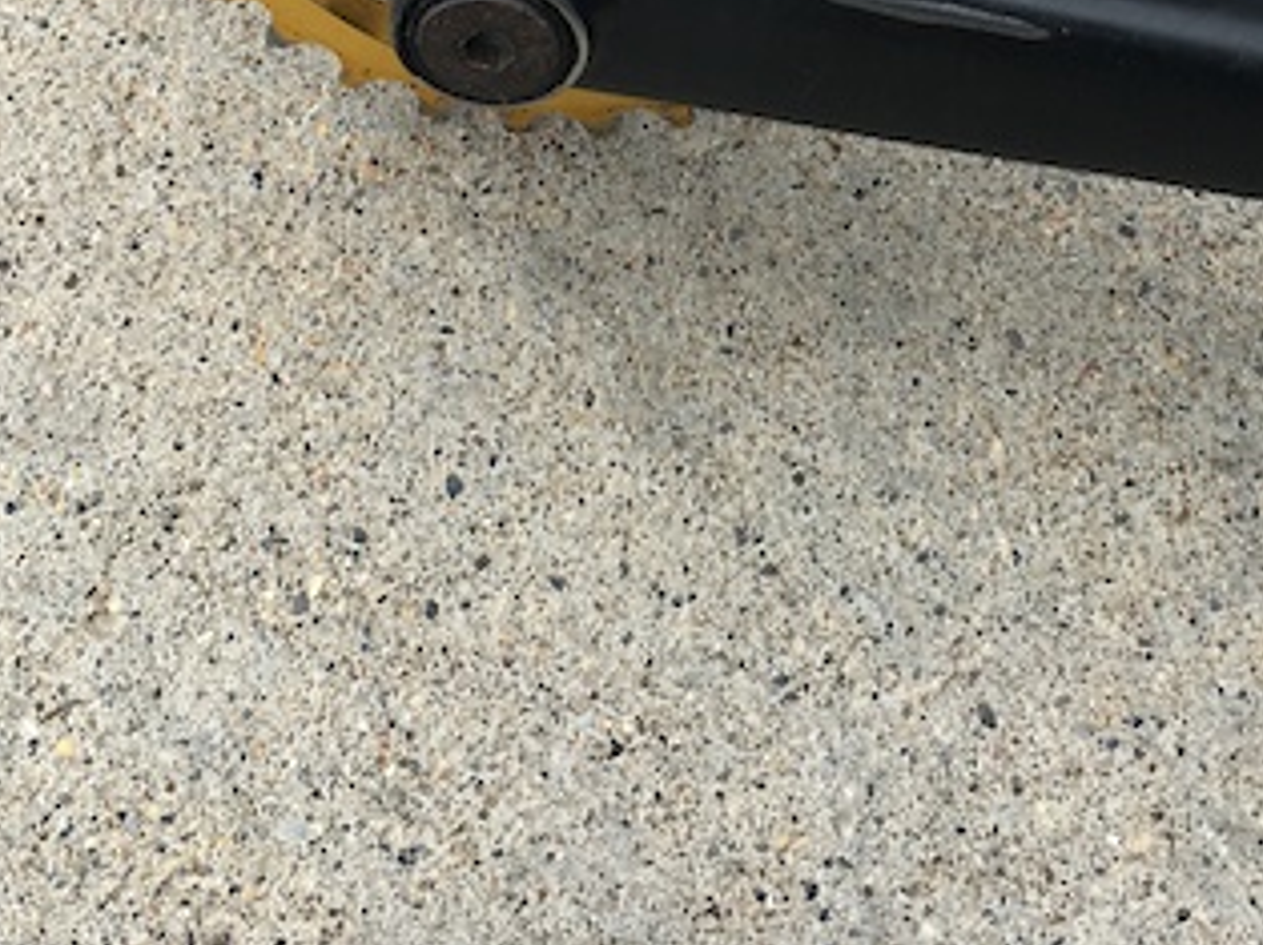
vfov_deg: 18.7
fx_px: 2698
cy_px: -209
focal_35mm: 74
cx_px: 692
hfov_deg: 26.3
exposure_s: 1/578
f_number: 2.2
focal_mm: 4.15
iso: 25
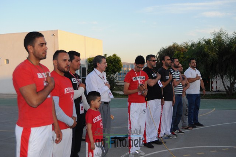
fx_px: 295
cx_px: 118
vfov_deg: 29.8
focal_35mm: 45
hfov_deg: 43.7
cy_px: 78
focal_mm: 30
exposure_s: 1/200
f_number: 6.3
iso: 200
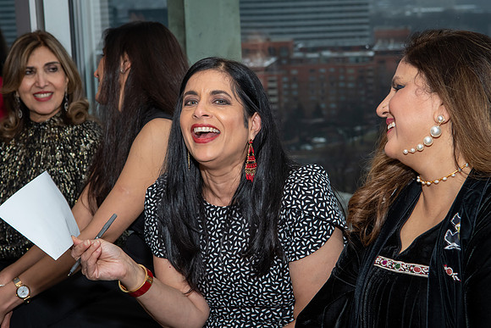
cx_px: 254
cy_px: 167
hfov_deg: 23.8
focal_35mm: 85
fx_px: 1164
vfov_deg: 16.0
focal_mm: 55
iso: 500
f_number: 7.1
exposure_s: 1/250
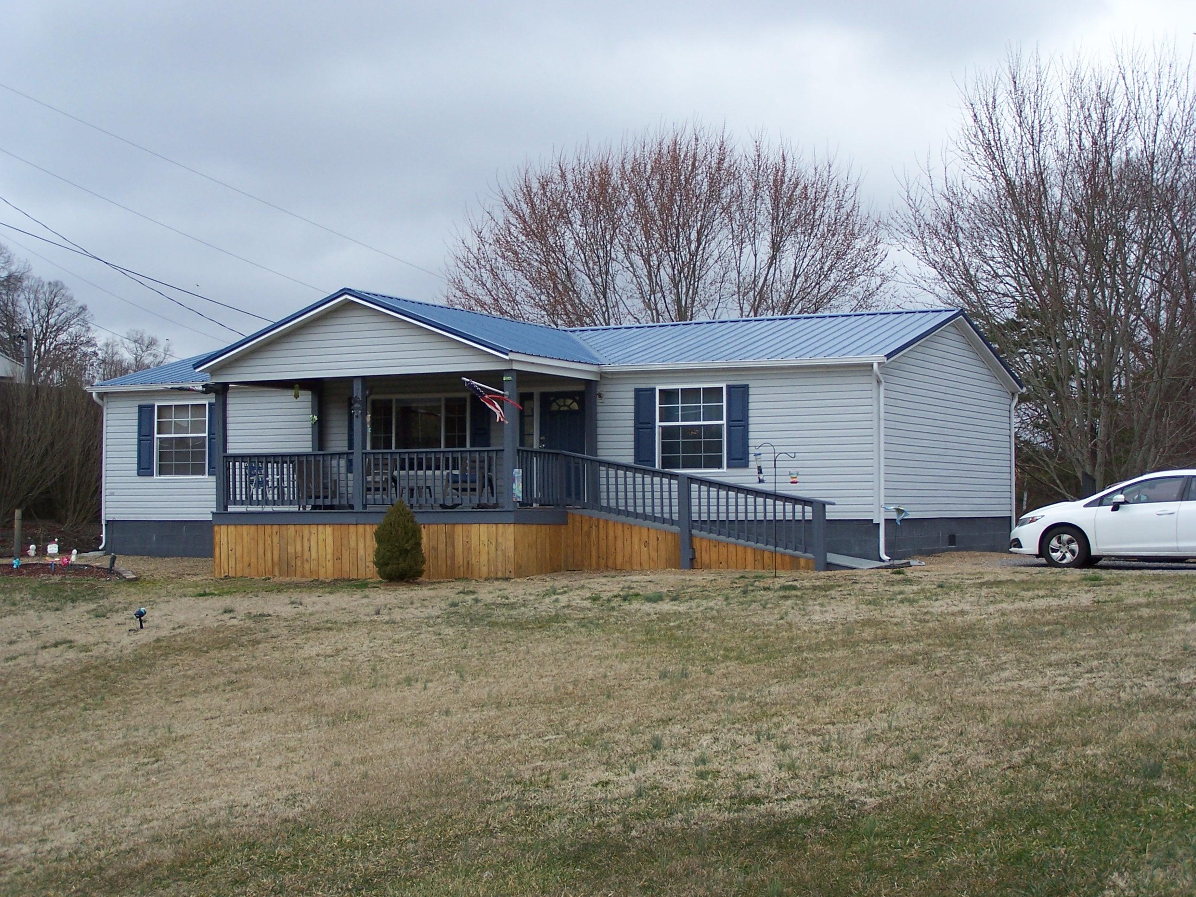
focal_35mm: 59
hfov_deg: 32.7
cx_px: 598
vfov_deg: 24.8
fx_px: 2038
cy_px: 448
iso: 80
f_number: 3.1
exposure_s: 1/180
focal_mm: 9.8
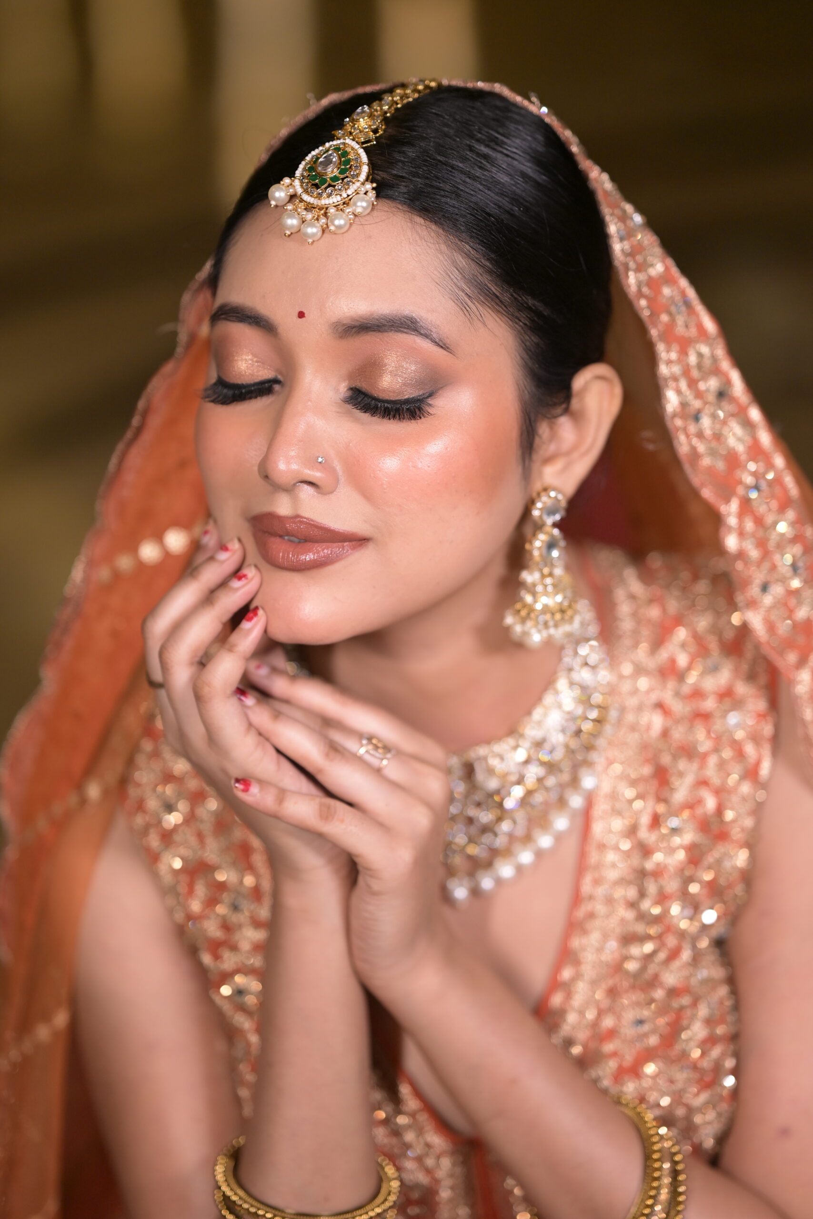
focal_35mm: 85
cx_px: 406
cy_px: 610
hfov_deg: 16.1
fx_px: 2879
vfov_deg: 23.9
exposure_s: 1/320
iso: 640
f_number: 1.8
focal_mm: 85
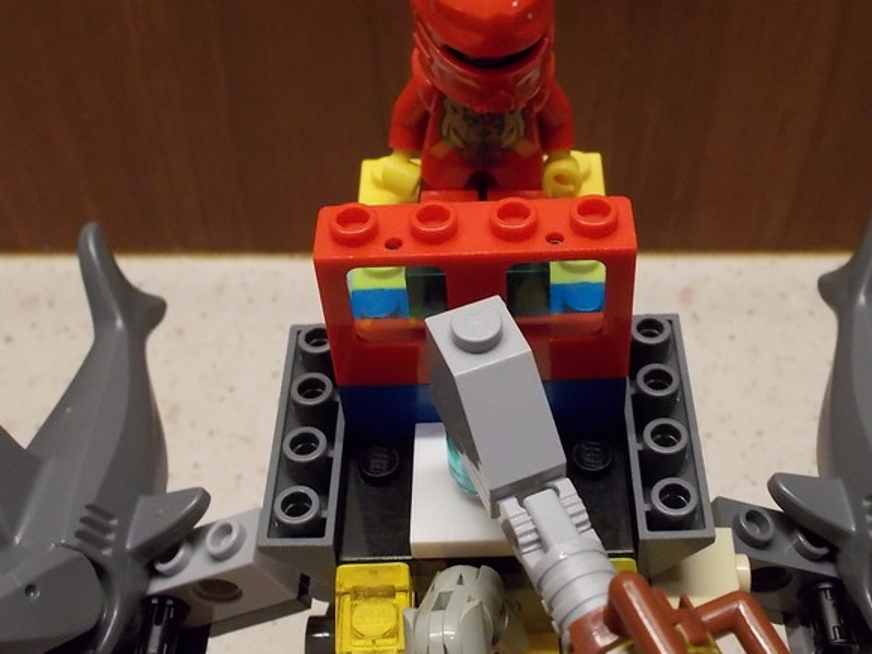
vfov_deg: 32.2
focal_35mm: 45
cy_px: 322
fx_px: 1134
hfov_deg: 42.1
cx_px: 466
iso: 250
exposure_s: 1/25
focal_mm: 4.1
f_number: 3.3
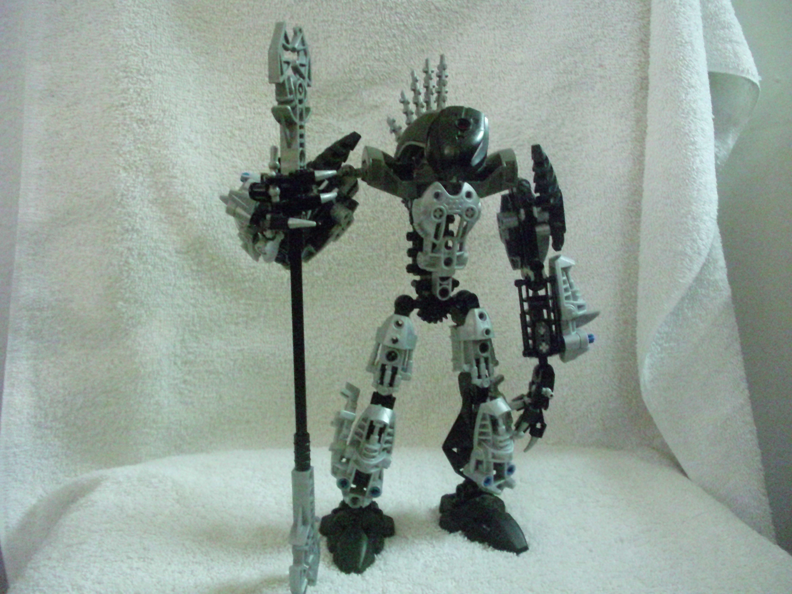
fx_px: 869
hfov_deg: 49.0
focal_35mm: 38
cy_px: 297
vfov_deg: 37.7
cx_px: 396
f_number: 3.1
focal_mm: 6.3
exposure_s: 1/24
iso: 1600
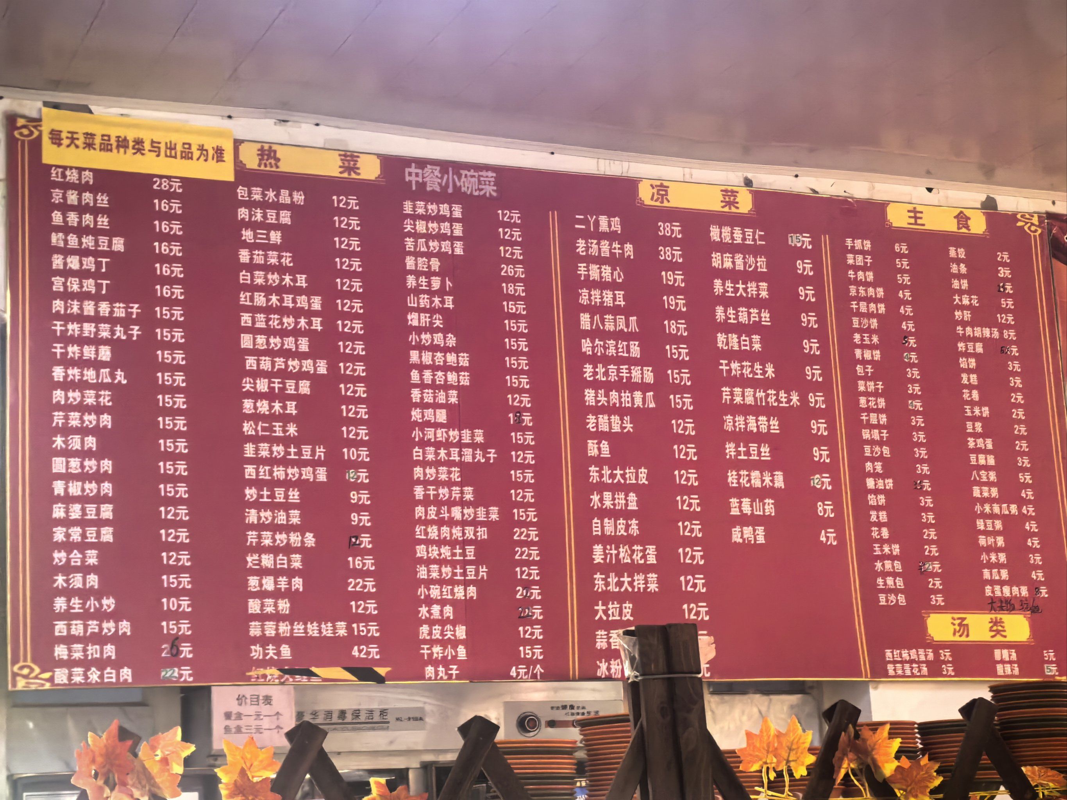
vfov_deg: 21.9
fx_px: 2065
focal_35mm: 67
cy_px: 400
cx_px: 534
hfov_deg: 29.0
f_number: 2
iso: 800
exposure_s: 1/303
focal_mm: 5.75
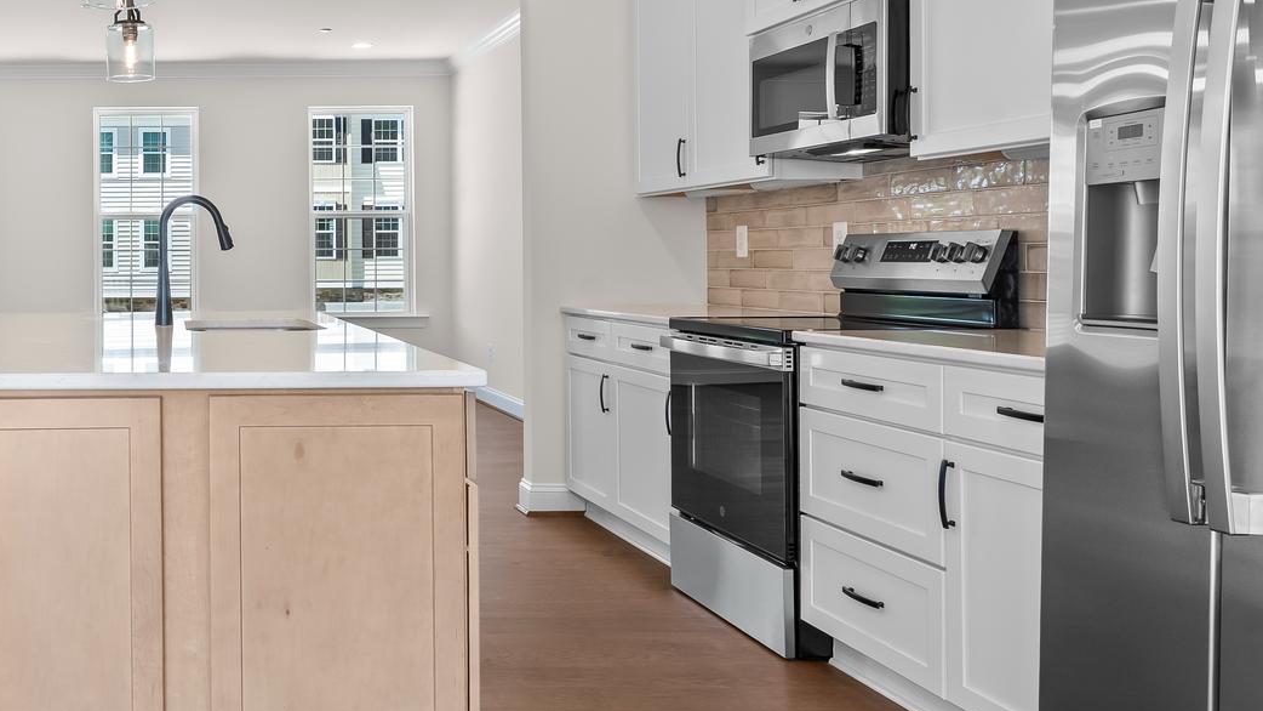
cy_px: 263
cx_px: 109
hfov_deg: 49.9
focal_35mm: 35
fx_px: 1172
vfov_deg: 33.5
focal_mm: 17
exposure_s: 1/8
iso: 200
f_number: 8
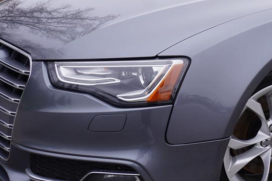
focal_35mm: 55
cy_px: 49
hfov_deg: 34.3
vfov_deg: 24.4
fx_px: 415
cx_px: 244
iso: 100
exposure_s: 1/125
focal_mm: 16
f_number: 8
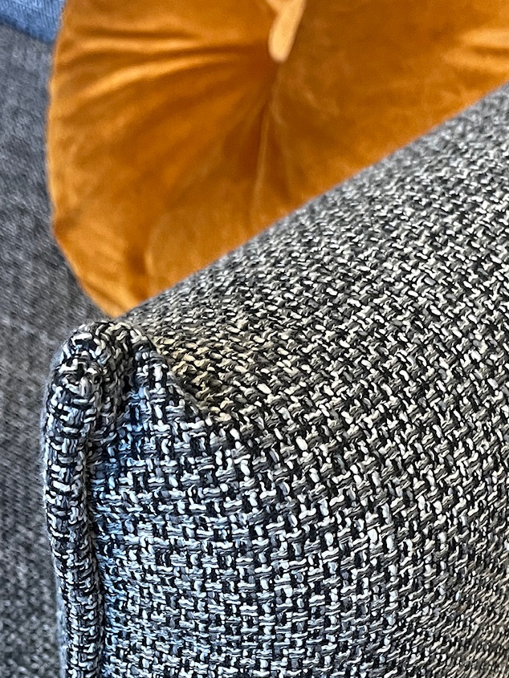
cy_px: 614
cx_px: 287
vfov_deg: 29.4
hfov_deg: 23.3
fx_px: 1235
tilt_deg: -46.2
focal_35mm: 63
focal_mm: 5.1
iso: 250
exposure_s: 1/50
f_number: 1.6
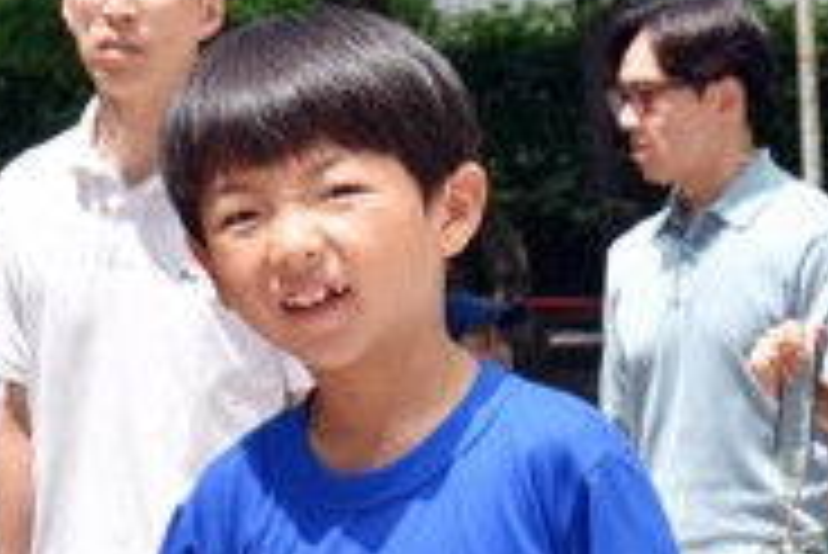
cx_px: -58
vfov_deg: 2.9
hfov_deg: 4.3
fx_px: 10967
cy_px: 414
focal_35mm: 476
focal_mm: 65
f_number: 9
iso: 200
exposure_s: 1/320
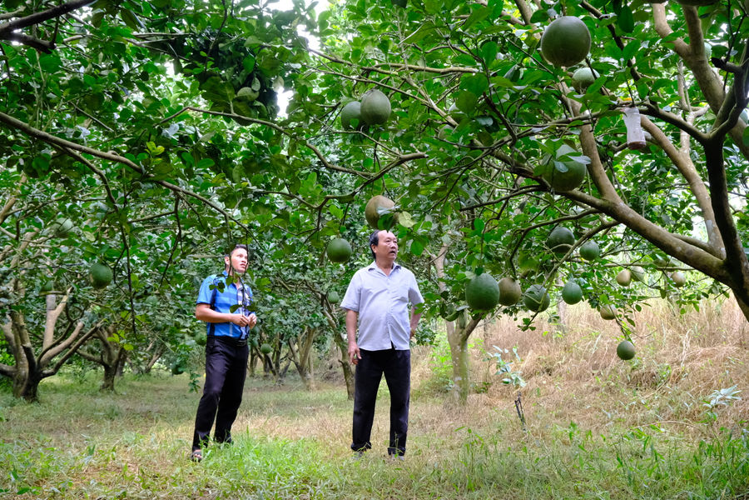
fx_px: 728
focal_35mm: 35
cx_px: 374
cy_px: 250
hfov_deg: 54.4
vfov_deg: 37.9
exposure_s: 1/125
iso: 2000
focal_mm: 23.5
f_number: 5.6
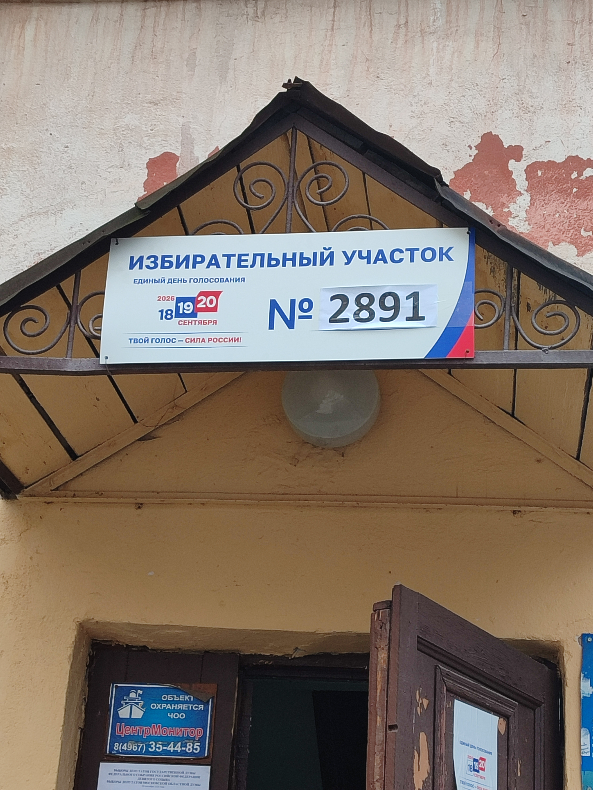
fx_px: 571
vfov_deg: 69.4
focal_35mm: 25
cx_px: 296
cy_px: 395
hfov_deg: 54.9
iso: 179
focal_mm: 5.95
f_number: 1.89
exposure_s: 1/50
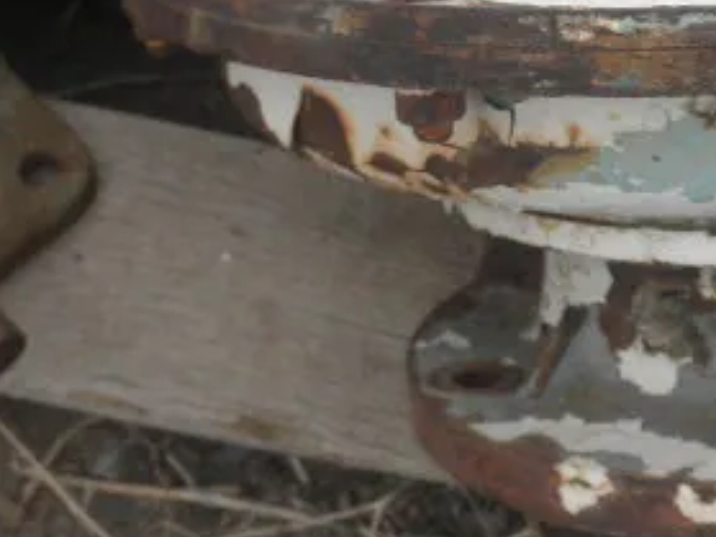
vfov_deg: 14.5
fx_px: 2088
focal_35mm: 101
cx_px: 611
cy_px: 39
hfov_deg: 19.2
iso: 80
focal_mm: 7.9
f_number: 9.6
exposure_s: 1/80
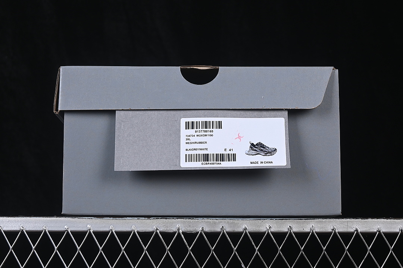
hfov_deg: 27.0
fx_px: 840
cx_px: 202
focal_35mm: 75
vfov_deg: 18.2
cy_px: 134
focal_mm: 50
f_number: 8
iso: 160
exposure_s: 1/60
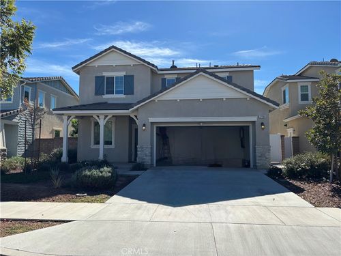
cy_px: 128
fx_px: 256
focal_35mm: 26
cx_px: 170
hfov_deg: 67.3
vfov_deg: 53.1
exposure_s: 1/3311
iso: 50
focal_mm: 5.96
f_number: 1.6
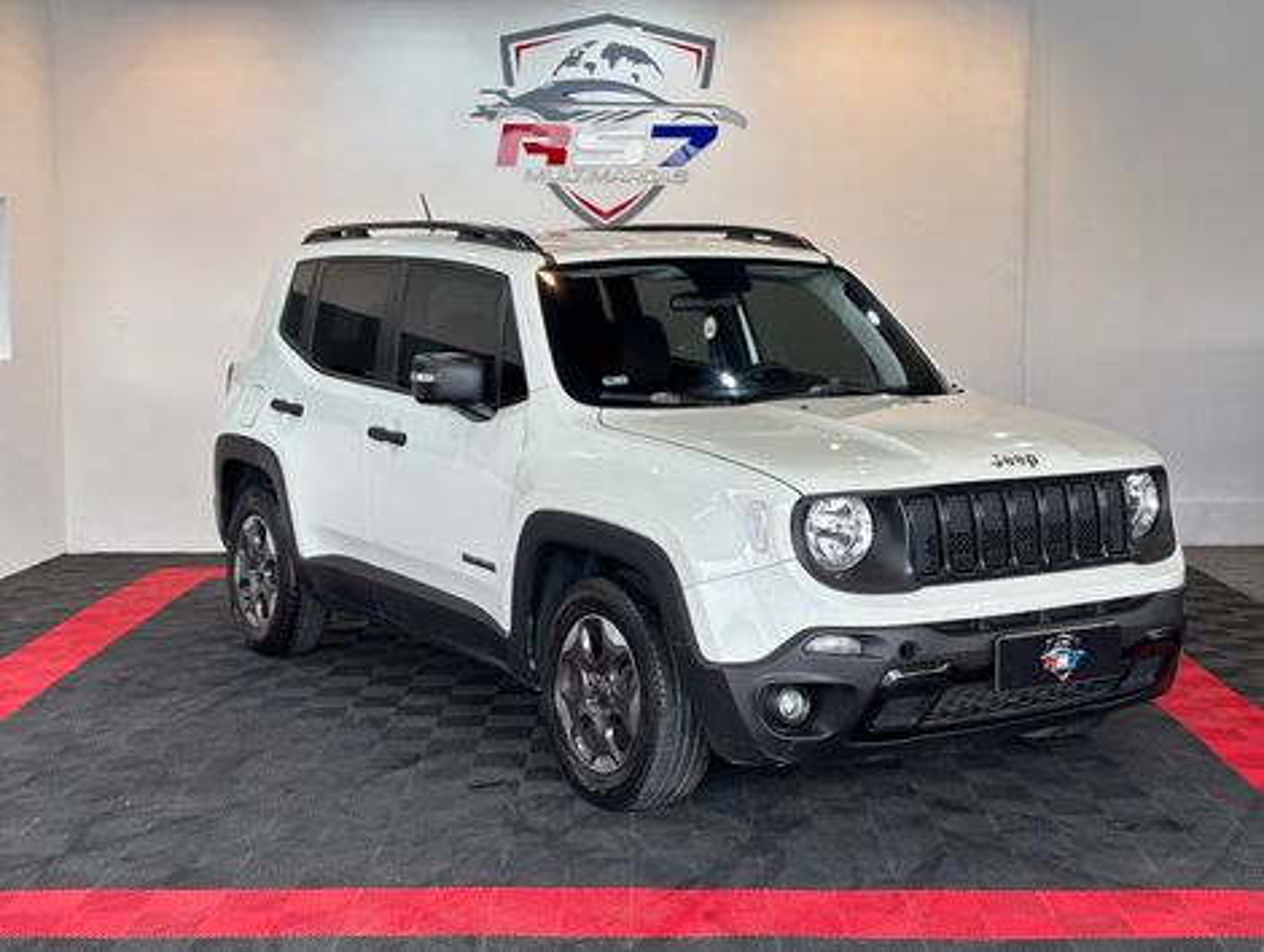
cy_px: 476
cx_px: 632
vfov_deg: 28.1
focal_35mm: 52
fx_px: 1902
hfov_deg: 36.8
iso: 25
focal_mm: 5.96
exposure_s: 1/152
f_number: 1.6
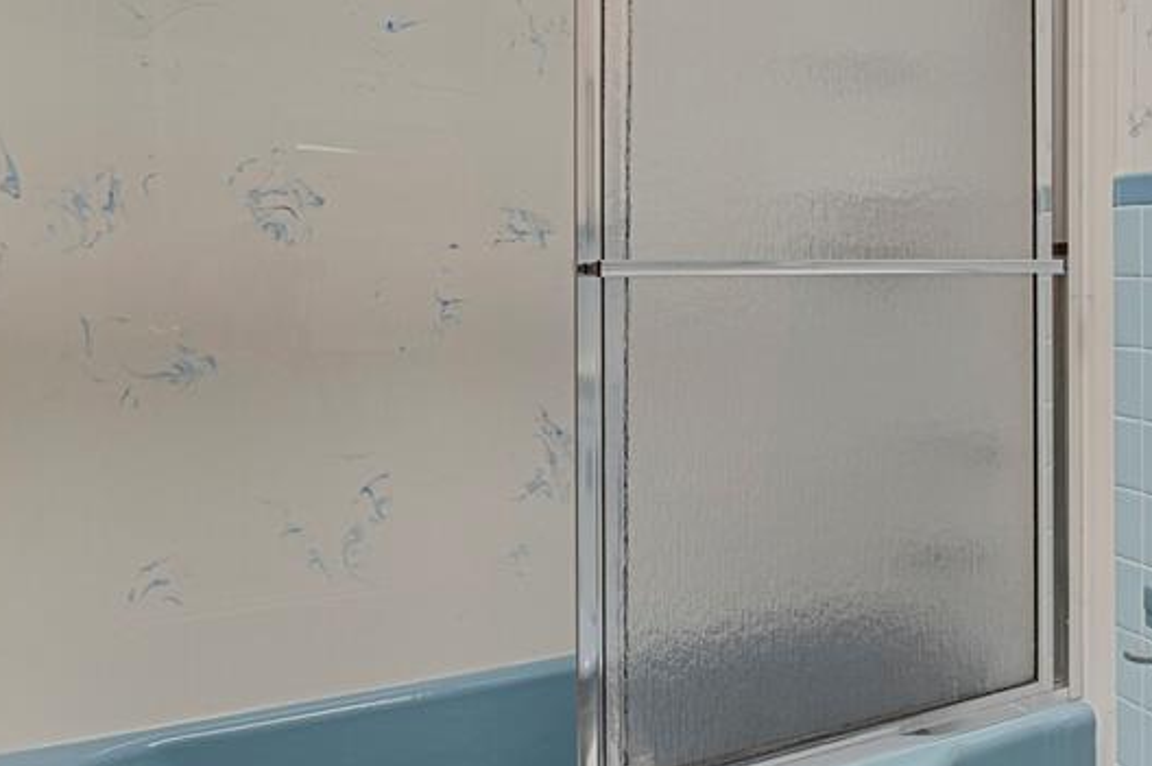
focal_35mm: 33
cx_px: 1056
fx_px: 1055
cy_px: 253
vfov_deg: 39.4
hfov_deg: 50.2
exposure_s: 1/1.25
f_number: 6.3
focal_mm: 17
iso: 250
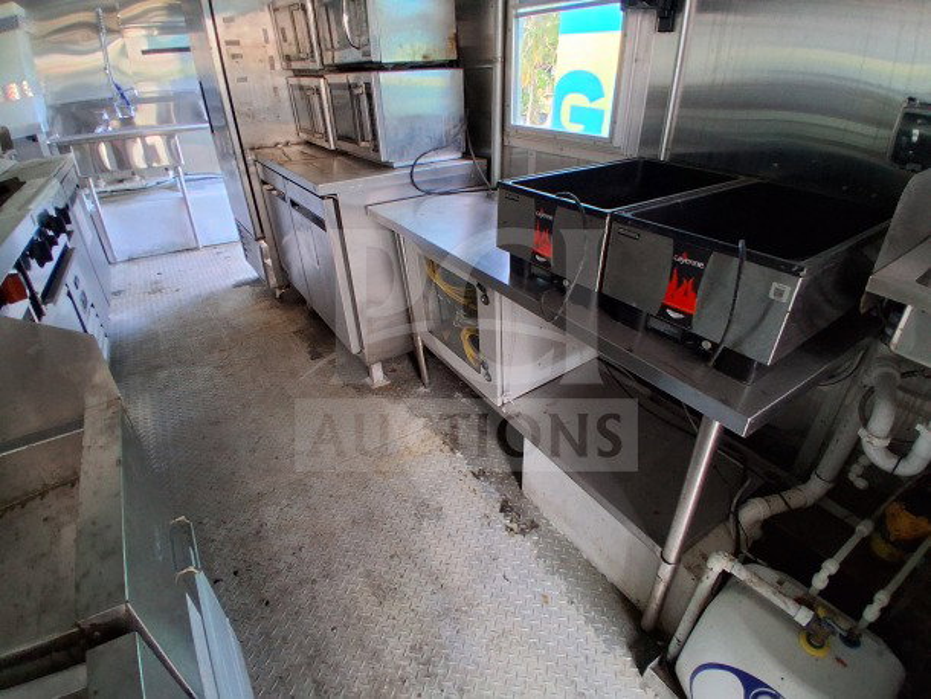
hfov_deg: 91.0
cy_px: 350
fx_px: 457
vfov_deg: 74.8
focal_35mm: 17
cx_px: 466
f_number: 2.2
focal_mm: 1.4
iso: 320
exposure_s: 1/40
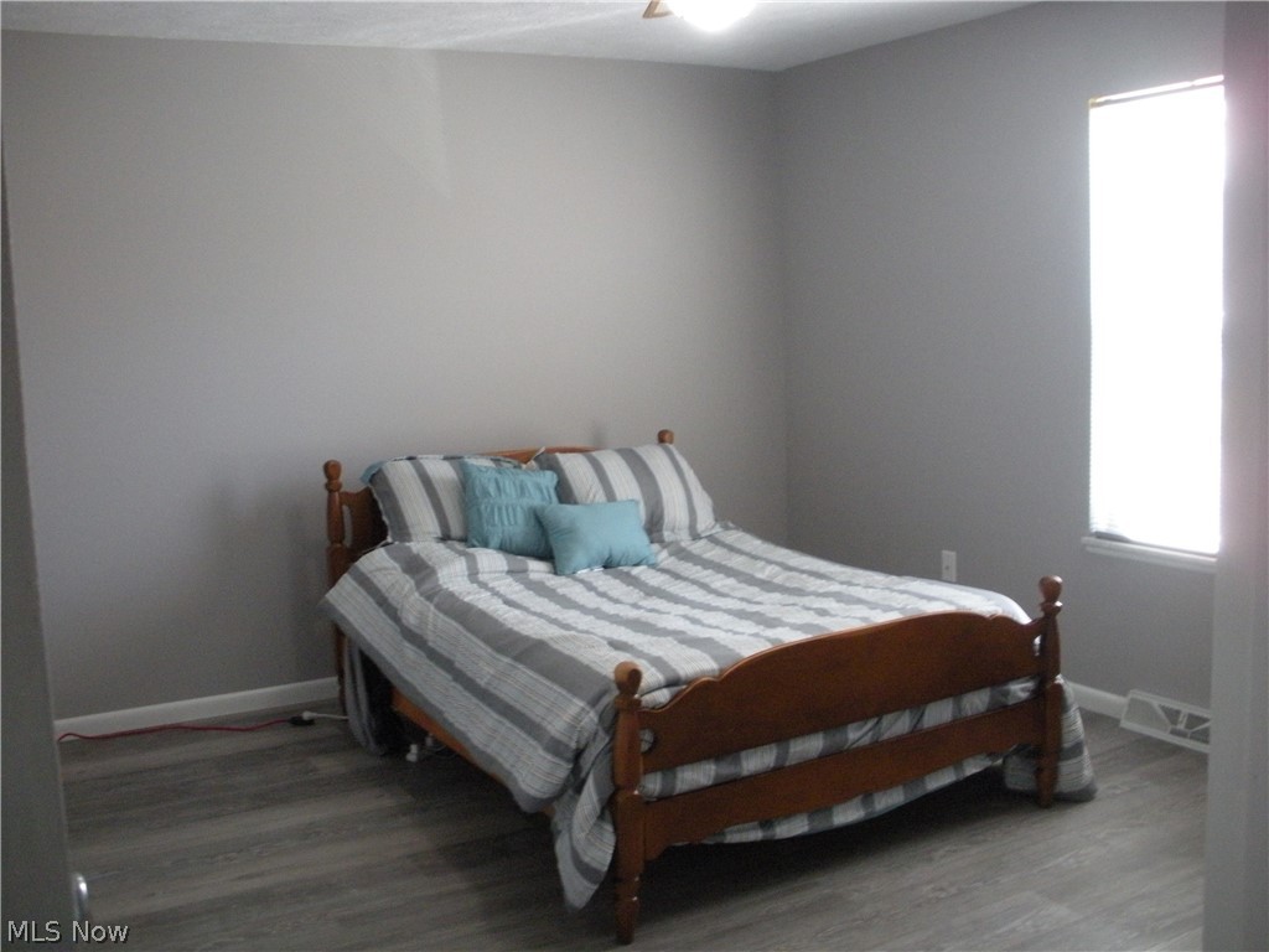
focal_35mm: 36
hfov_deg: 51.4
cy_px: 476
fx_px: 1320
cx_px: 634
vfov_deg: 39.7
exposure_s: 1/30
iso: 400
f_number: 3.5
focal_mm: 6.3
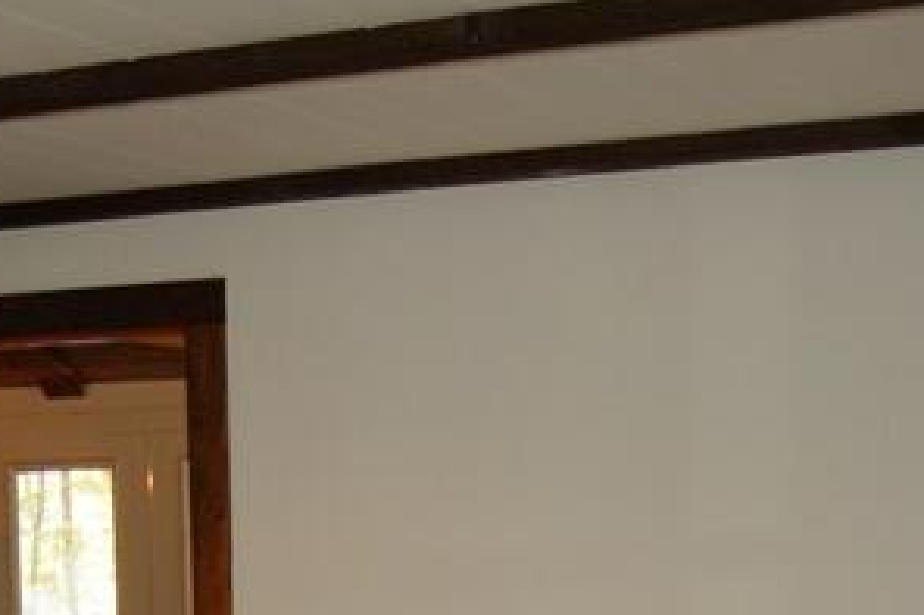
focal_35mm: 81
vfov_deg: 15.9
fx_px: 2078
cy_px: 821
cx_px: 353
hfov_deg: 25.0
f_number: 3.8
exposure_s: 1/60
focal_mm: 20
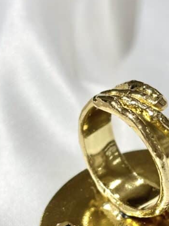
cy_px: 179
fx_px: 736
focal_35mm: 113
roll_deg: +5.2
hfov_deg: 13.0
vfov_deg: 17.3
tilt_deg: -41.1
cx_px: 131
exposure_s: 1/270
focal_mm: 5.96
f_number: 1.6
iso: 32
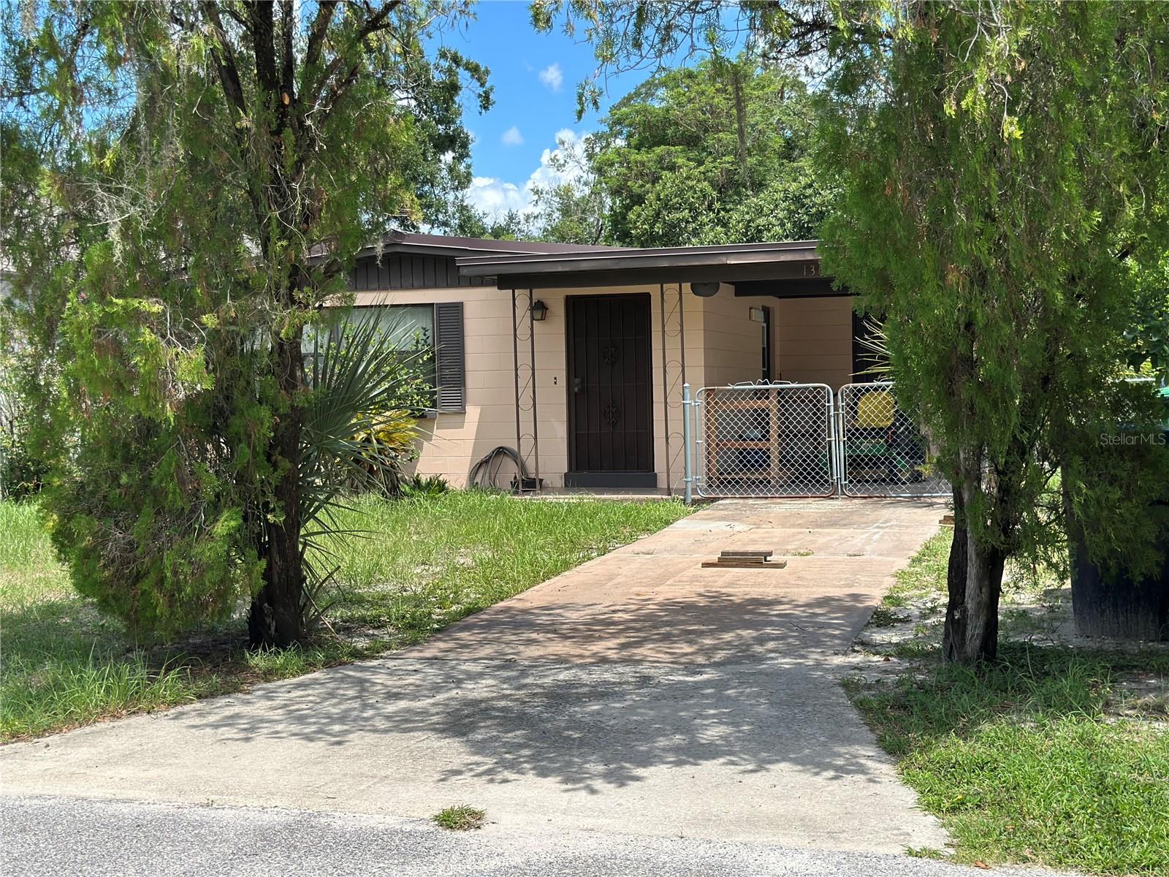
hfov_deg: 39.7
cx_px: 584
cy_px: 438
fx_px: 1621
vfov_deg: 30.3
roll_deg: +1.8
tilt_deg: -1.2
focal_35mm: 48
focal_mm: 6.86
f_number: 1.78
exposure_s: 1/3472
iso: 100
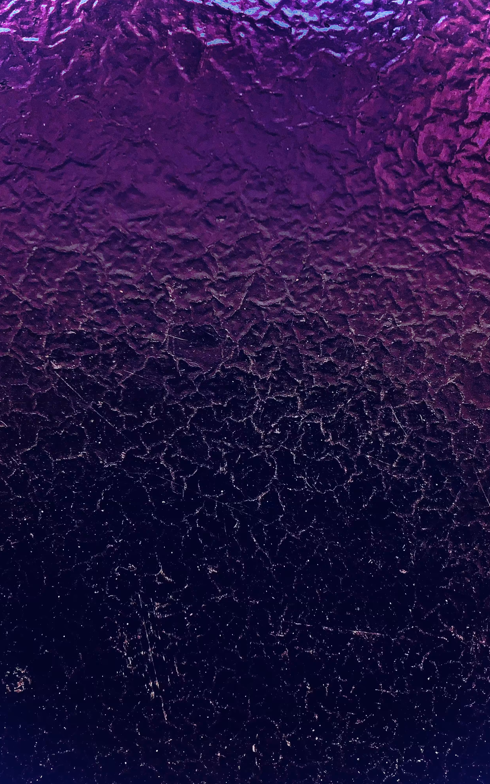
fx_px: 641
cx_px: 242
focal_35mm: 30
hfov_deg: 41.8
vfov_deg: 62.9
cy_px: 395
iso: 100
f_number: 1.8
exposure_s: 1/4
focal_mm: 4
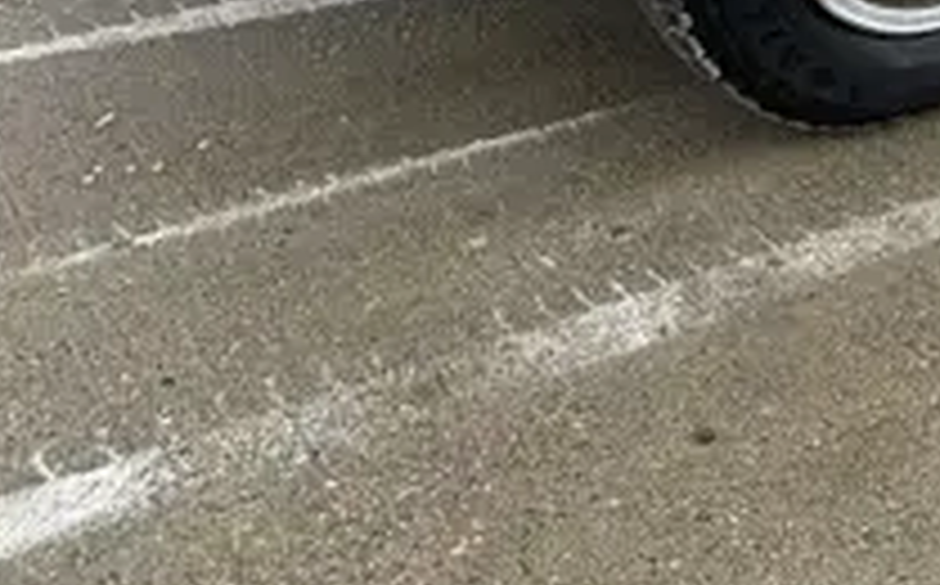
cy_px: -454
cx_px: 1264
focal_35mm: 78
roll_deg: -4.3
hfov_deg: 23.1
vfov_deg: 14.7
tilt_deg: -17.8
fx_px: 1996
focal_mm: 6.86
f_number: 1.78
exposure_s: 1/200
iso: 64
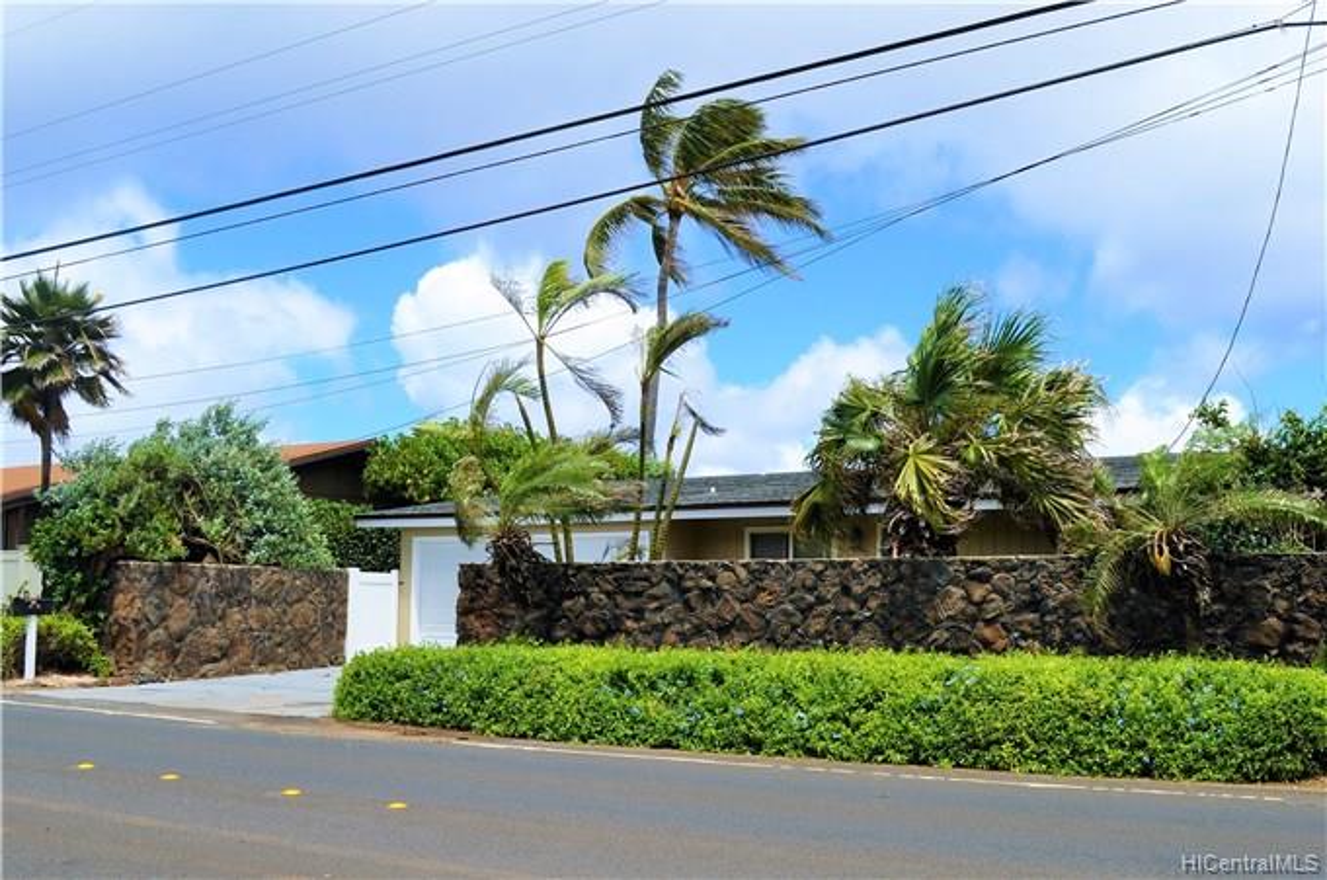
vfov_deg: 43.5
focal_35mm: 30
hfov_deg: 62.0
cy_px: 440
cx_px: 664
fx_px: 1104
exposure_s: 1/320
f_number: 10
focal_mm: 20
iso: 200
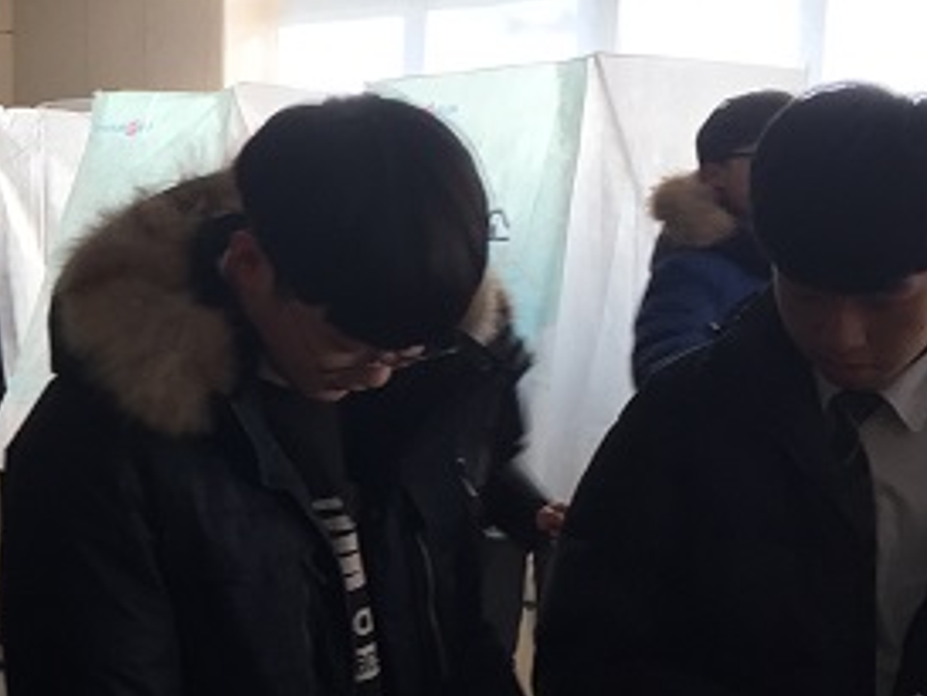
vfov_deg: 14.2
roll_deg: +0.1
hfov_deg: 17.5
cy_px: 538
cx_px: -340
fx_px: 2786
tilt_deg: -7.6
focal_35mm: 104
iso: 40
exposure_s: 1/60
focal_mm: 4.15
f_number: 2.2
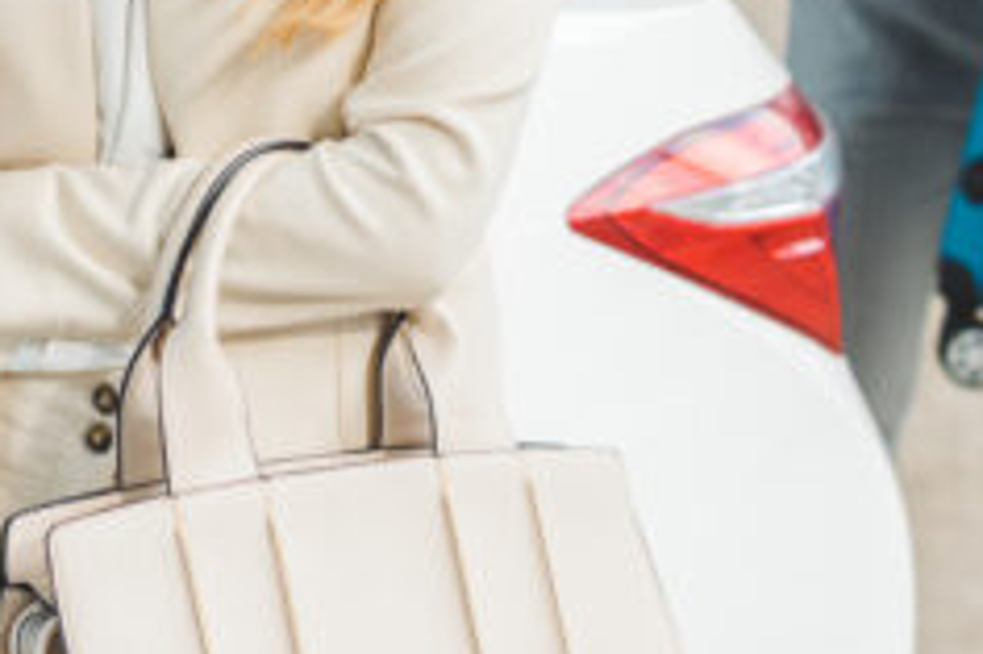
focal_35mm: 163
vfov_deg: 8.3
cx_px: 225
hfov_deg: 12.6
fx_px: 4448
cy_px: -127
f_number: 3.2
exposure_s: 1/250
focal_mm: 50
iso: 125
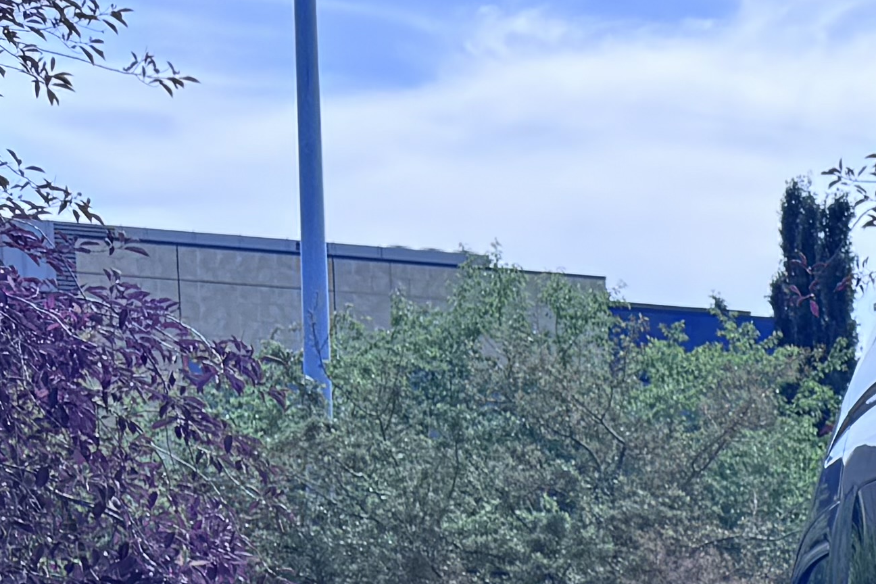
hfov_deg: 15.6
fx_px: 2676
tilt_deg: -8.0
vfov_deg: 11.7
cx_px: 1637
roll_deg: +0.1
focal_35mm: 110
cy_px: 987
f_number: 1.78
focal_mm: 6.76
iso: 80
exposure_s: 1/2331
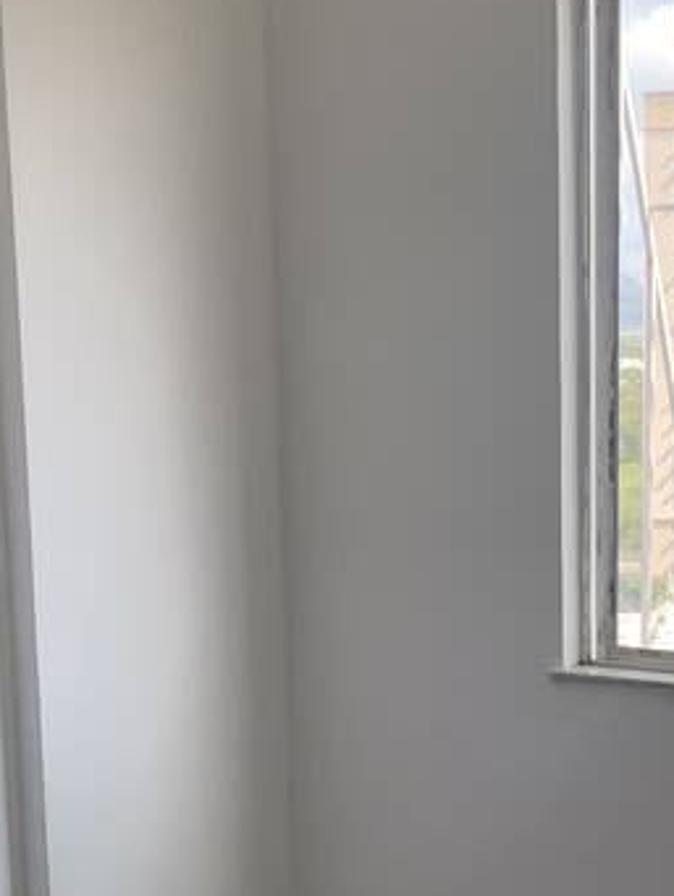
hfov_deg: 17.9
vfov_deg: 23.5
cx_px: 506
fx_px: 2126
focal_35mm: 82
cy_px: 707
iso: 25
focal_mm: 4.25
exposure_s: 1/232
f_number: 1.8
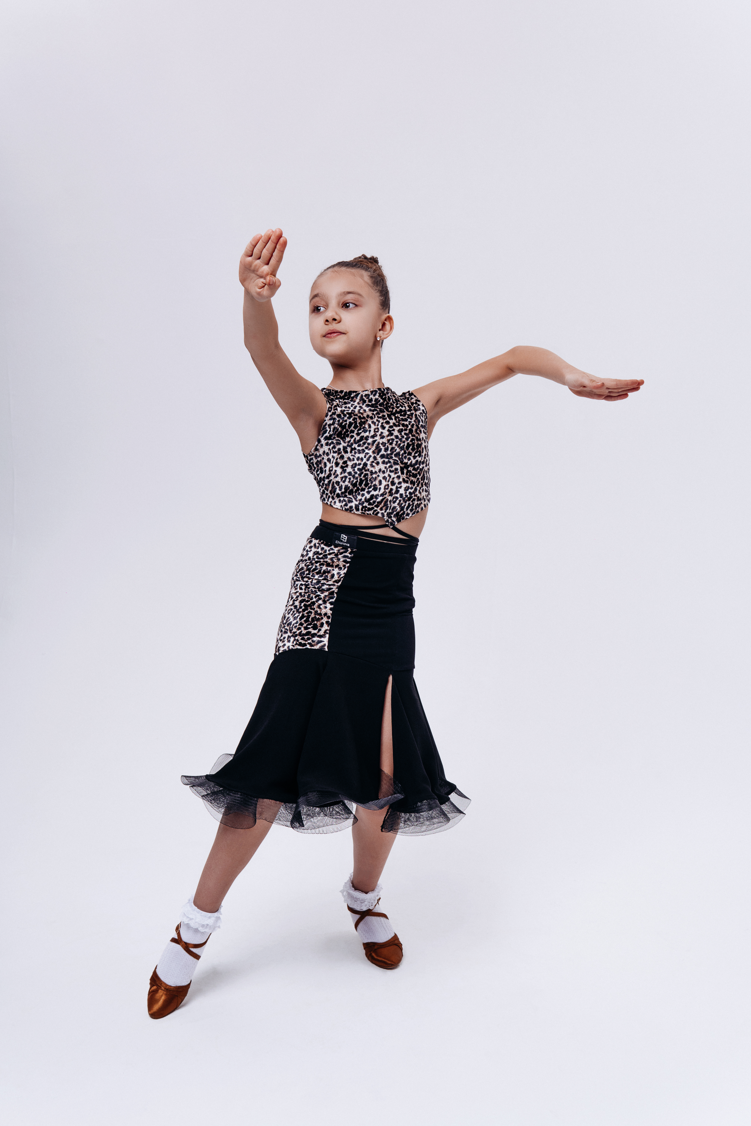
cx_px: 376
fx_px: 1408
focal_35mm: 45
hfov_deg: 29.9
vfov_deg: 43.6
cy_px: 563
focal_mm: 30
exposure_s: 1/160
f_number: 5.6
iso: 100
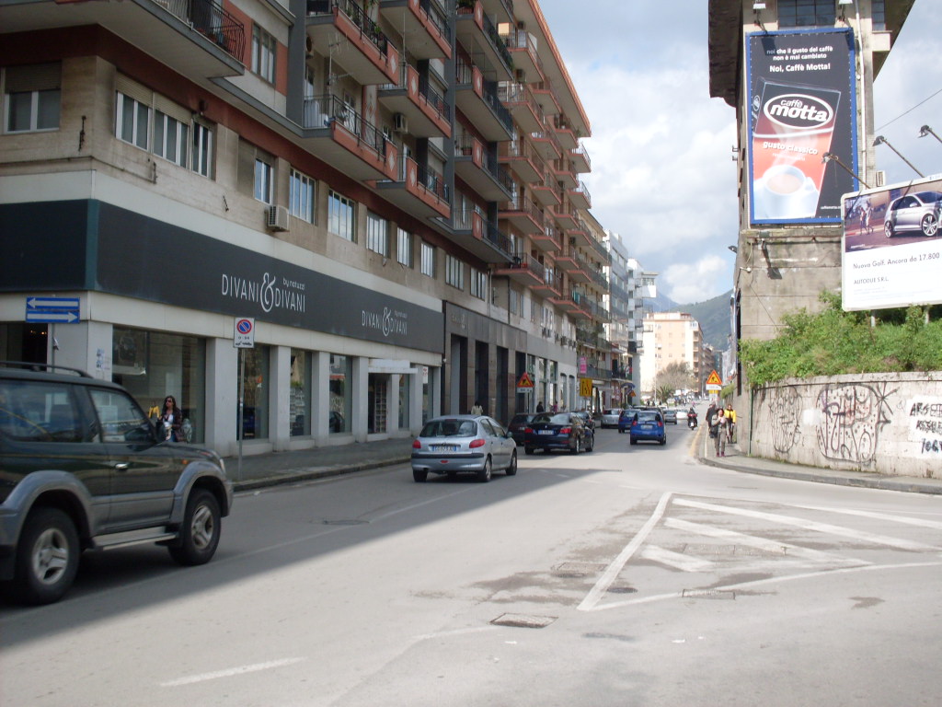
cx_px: 471
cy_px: 354
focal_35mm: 38
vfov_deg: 37.7
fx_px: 1034
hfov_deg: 49.0
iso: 80
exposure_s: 1/180
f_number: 8.4
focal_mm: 6.3
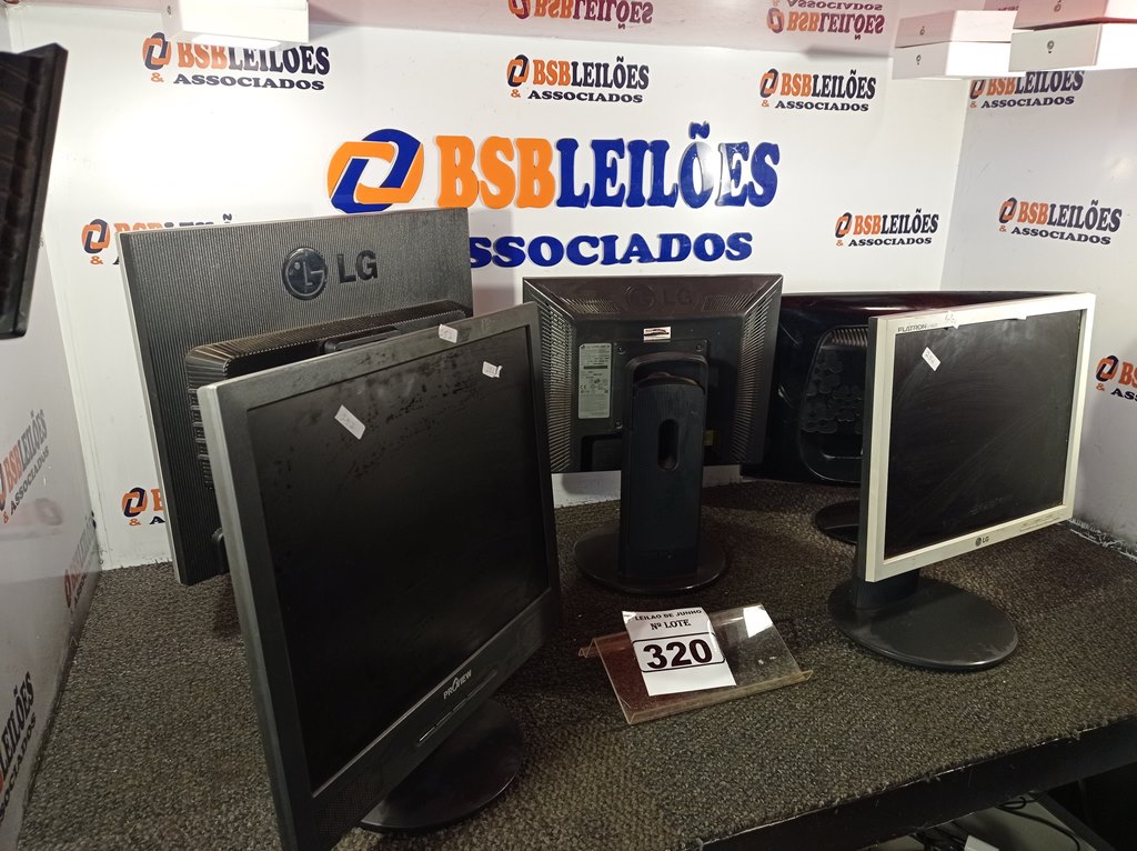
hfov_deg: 63.5
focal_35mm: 28
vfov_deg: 49.7
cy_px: 426
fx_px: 919
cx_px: 568
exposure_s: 1/120
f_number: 1.79
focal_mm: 4.7
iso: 172
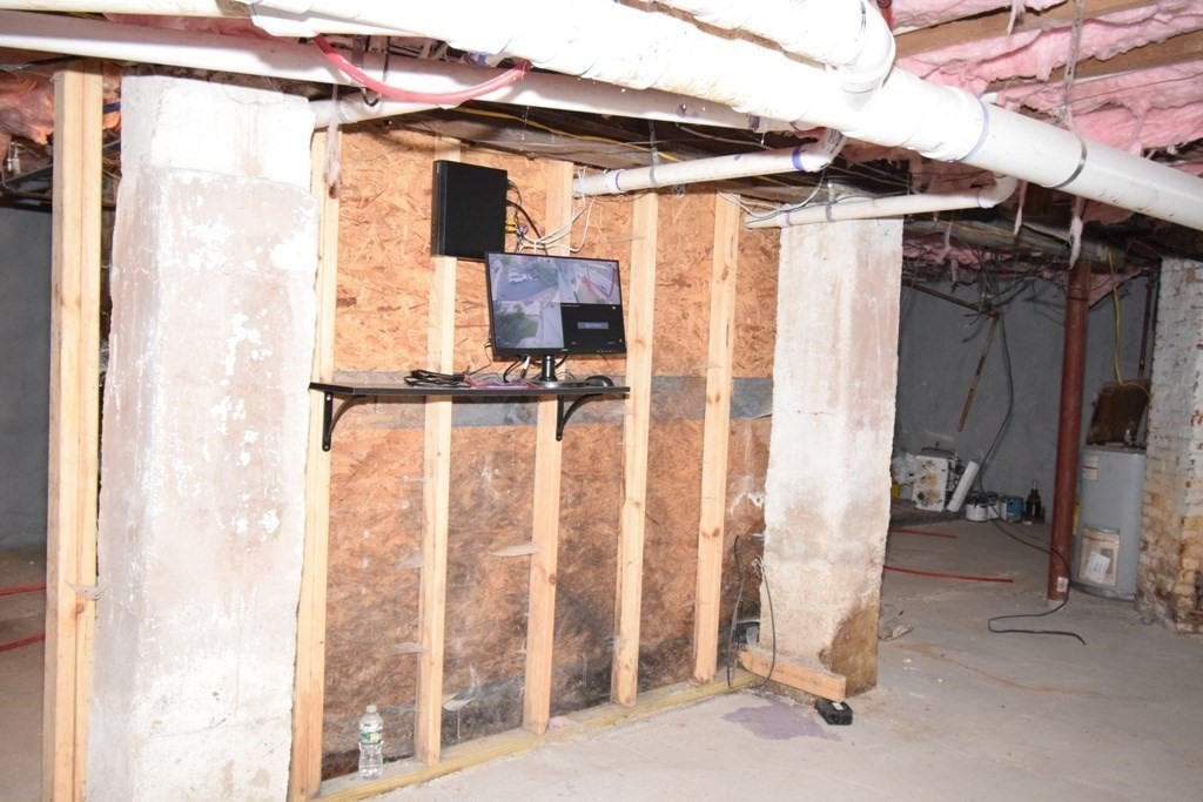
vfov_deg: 43.6
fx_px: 1003
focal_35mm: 30
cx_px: 602
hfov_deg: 61.9
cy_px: 401
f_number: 5.6
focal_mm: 20
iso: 3200
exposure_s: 1/60
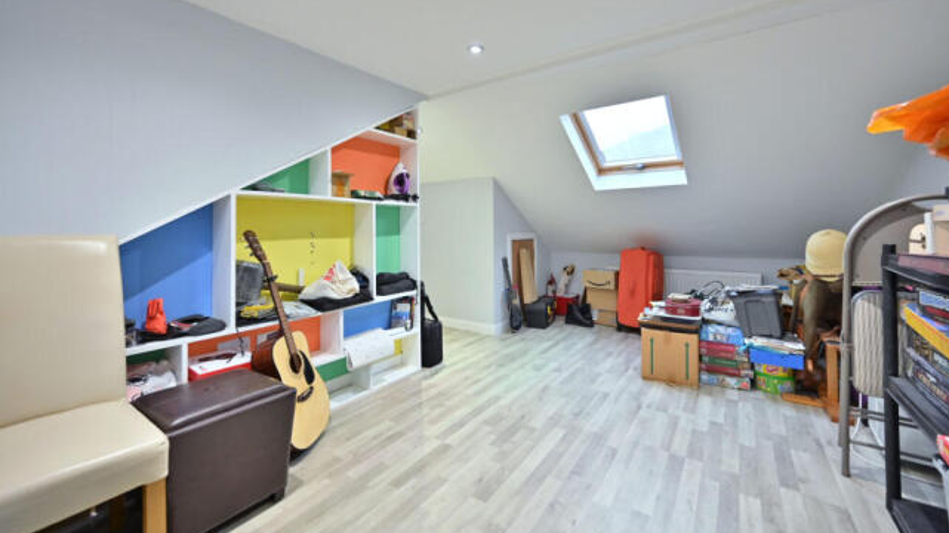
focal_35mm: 15
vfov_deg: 70.0
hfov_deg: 103.0
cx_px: 474
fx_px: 377
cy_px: 224
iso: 2500
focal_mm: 14
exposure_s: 1/160
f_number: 4
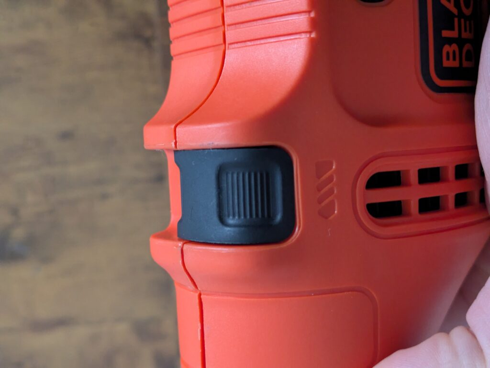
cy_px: 184
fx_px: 722
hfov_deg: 37.5
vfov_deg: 28.6
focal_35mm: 51
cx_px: 245
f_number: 1.89
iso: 542
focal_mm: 5.43
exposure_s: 1/25
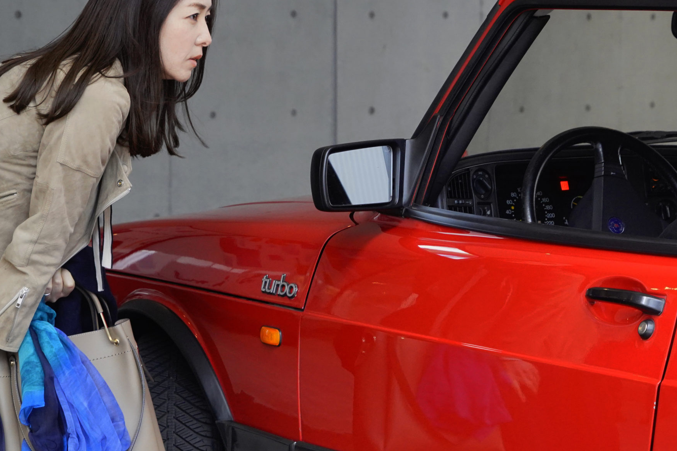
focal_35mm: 153
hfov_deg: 13.4
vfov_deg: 9.0
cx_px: 383
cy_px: 208
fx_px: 2877
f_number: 10
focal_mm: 105
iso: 3200
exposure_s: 1/100
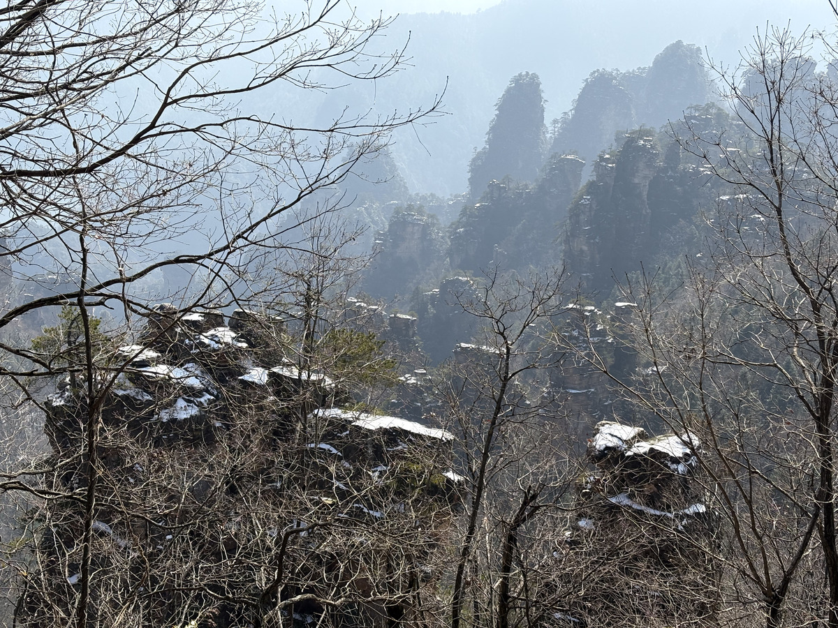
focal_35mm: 52
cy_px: 314
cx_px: 419
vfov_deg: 28.0
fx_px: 1259
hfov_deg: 36.8
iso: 32
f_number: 1.6
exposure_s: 1/1901
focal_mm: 5.96
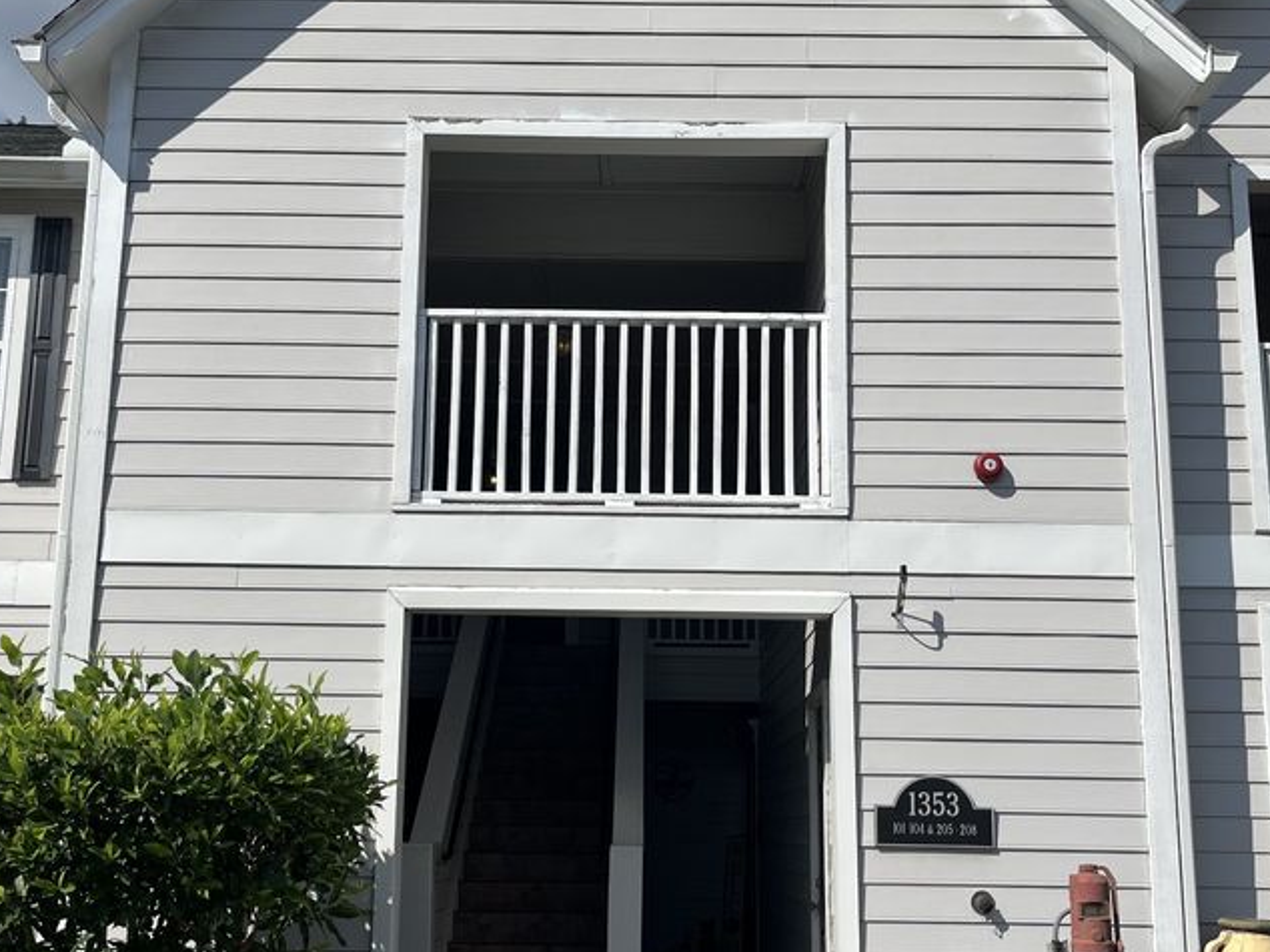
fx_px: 1540
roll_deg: -0.2
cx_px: 643
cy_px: 523
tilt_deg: +10.7
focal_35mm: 42
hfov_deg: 44.8
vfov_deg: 34.3
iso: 50
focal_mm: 5.1
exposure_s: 1/6897
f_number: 1.6
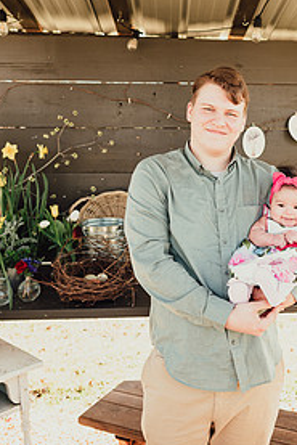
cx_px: 223
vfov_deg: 48.7
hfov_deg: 33.6
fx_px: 482
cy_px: 148
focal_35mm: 39
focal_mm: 24
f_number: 2.8
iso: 100
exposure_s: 1/320
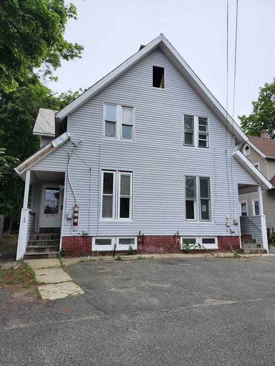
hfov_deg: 58.9
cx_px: 138
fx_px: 244
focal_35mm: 23
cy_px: 183
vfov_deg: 73.9
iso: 25
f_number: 1.8
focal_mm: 5.54
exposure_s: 1/1111
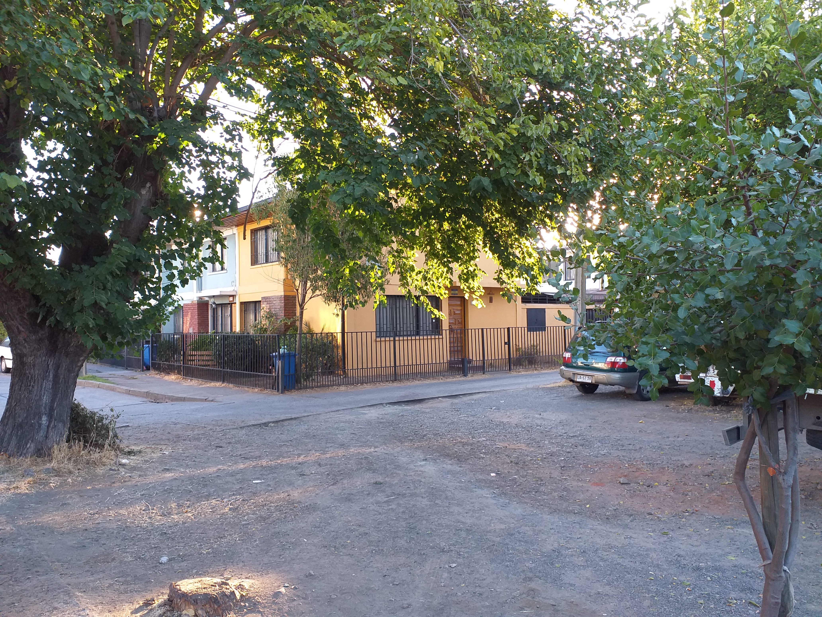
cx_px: 411
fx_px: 617
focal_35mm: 26
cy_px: 308
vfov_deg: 53.1
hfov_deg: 67.3
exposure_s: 1/100
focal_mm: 3.6
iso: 64
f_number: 1.9
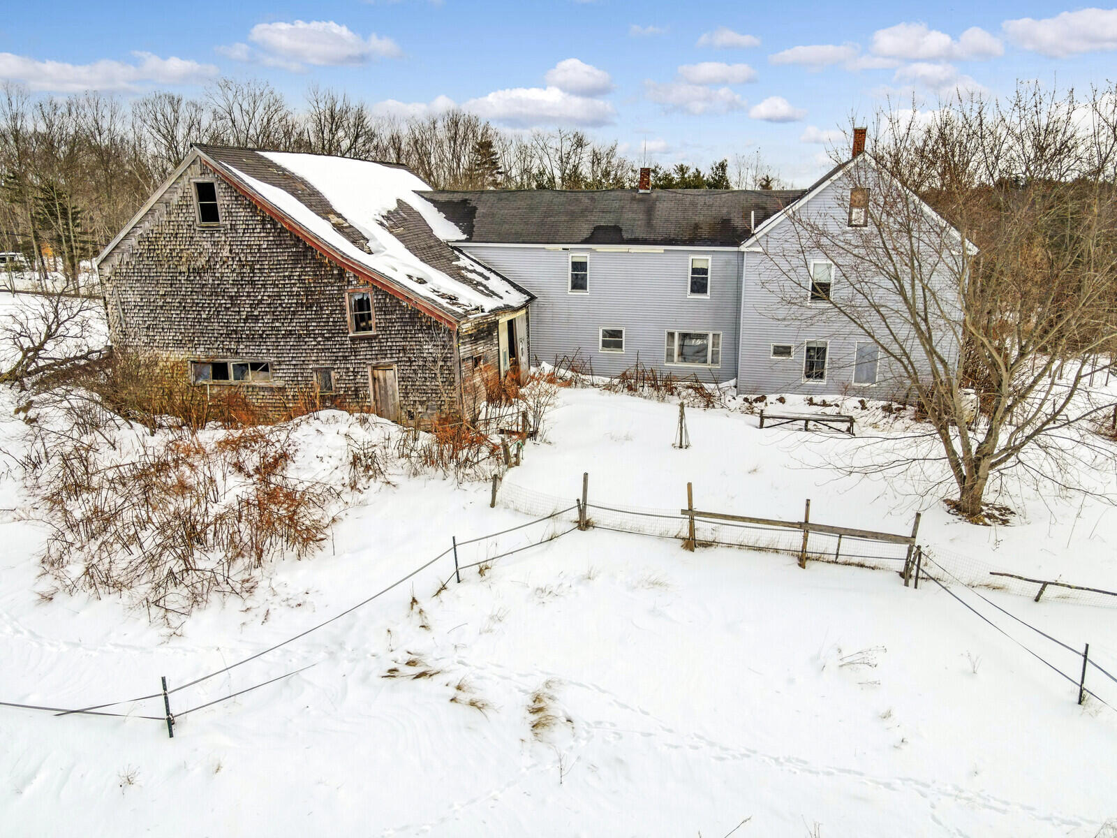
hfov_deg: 71.6
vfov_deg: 56.8
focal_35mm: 24
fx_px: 774
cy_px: 419
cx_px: 558
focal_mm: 4.5
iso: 200
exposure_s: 1/800
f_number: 2.8
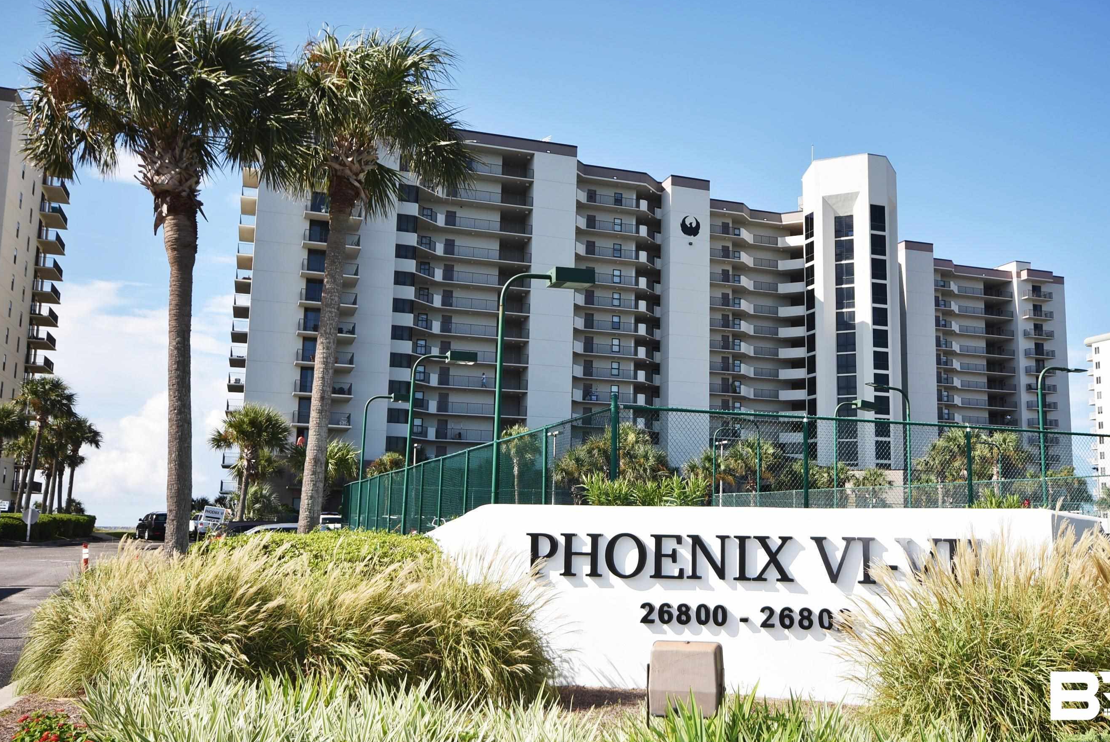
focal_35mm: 34
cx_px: 626
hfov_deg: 55.6
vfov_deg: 38.9
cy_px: 388
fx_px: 1049
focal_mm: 20
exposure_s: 1/250
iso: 100
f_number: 8
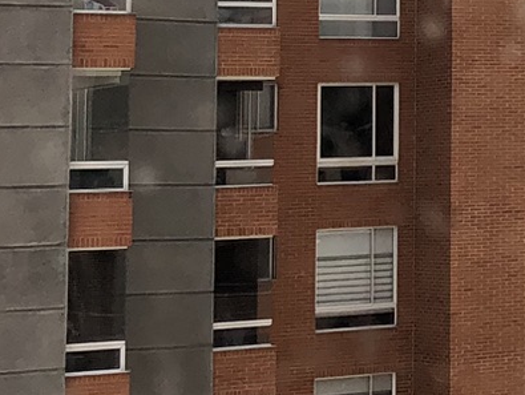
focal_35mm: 145
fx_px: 2201
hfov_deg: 12.4
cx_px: 942
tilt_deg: +7.9
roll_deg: +1.9
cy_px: -113
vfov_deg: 10.1
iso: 20
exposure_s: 1/1621
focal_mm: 3.99
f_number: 1.8
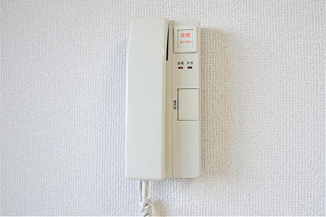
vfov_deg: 36.8
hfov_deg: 53.2
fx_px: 326
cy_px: 108
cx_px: 163
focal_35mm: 36
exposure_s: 1/50
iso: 100
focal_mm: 24
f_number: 5
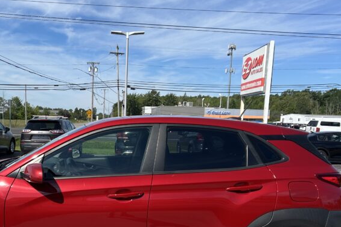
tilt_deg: -6.9
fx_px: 464
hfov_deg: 39.7
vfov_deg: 27.3
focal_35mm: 49
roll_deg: -1.3
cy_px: 161
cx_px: 106
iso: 50
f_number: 1.5
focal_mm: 5.7
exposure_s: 1/3968
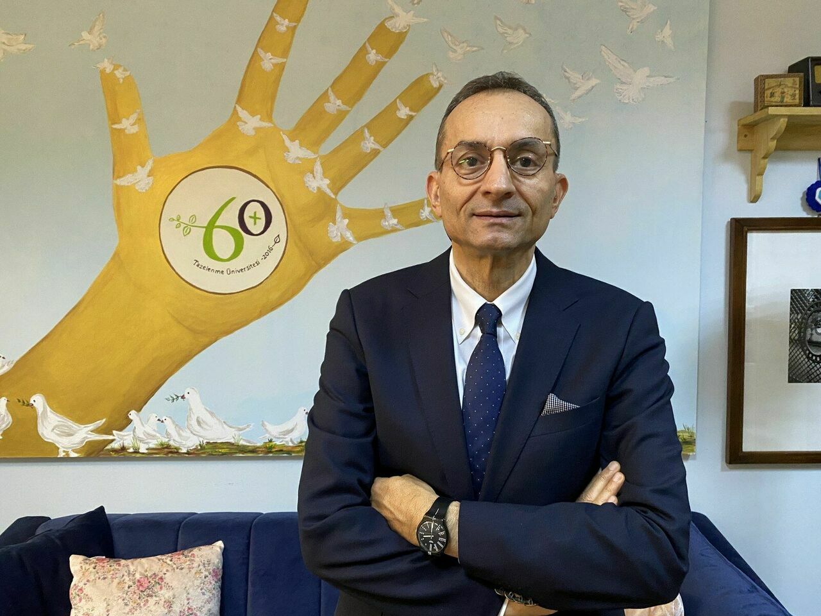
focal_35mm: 26
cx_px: 410
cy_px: 308
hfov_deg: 67.3
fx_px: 617
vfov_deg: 53.1
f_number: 1.8
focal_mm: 4.25
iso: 400
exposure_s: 1/50
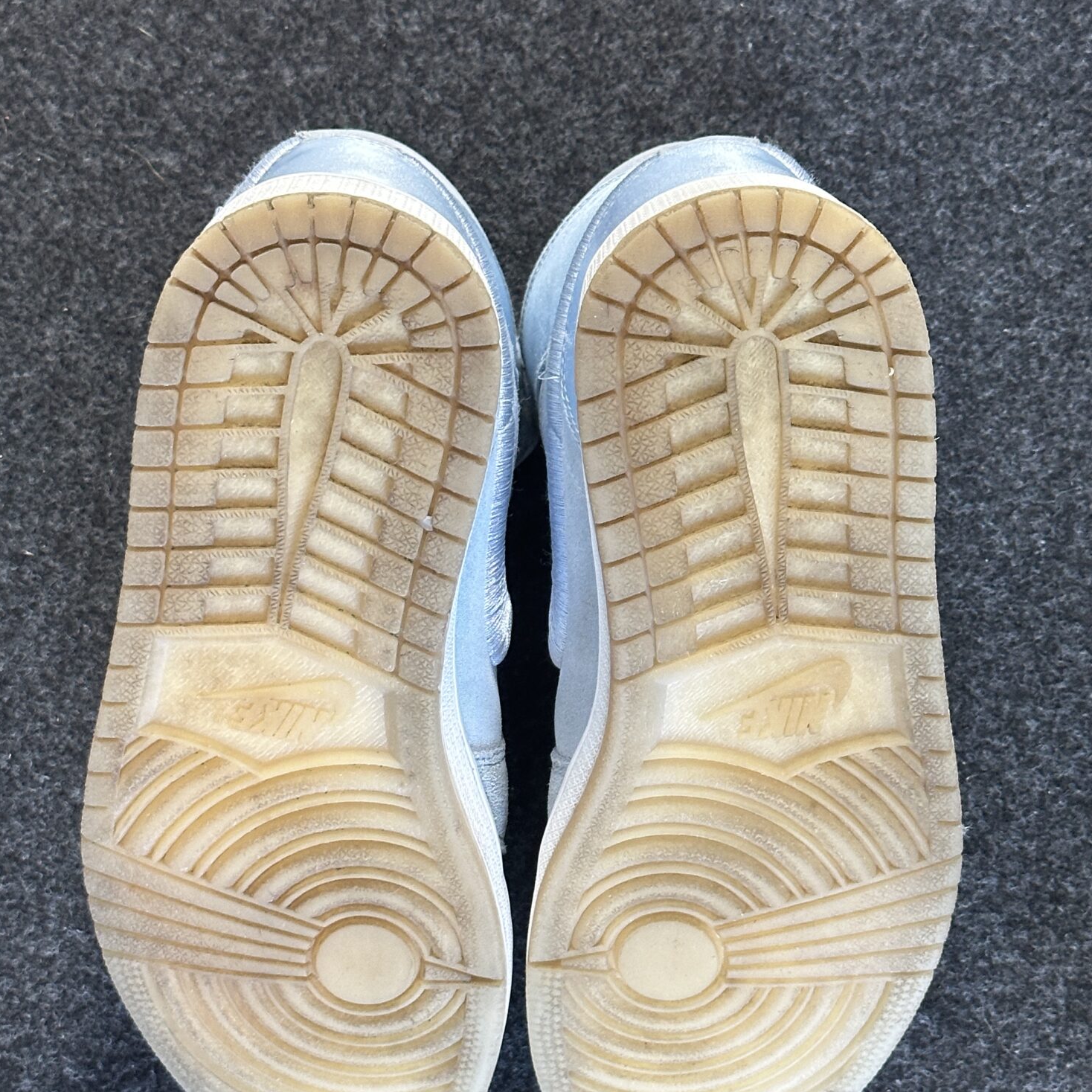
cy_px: 748
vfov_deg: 23.2
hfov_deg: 23.4
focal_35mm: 74
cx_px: 545
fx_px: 2641
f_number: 1.78
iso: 250
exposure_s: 1/33
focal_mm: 6.86
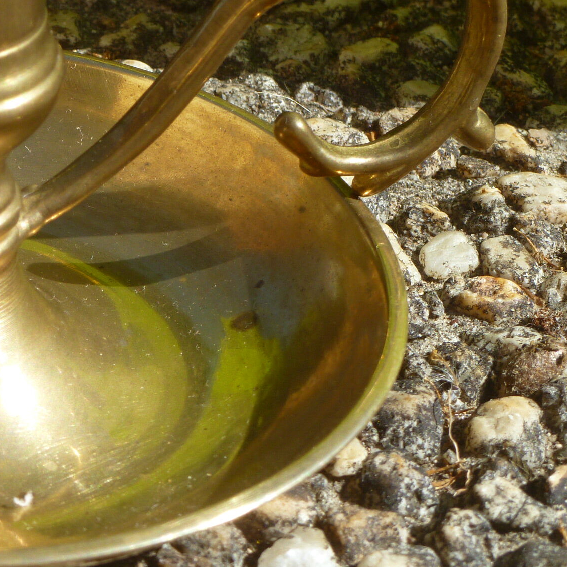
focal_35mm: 160
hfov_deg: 10.8
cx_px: 3
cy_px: 215
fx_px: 2965
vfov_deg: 10.9
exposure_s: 1/320
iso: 80
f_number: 4.5
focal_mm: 14.2
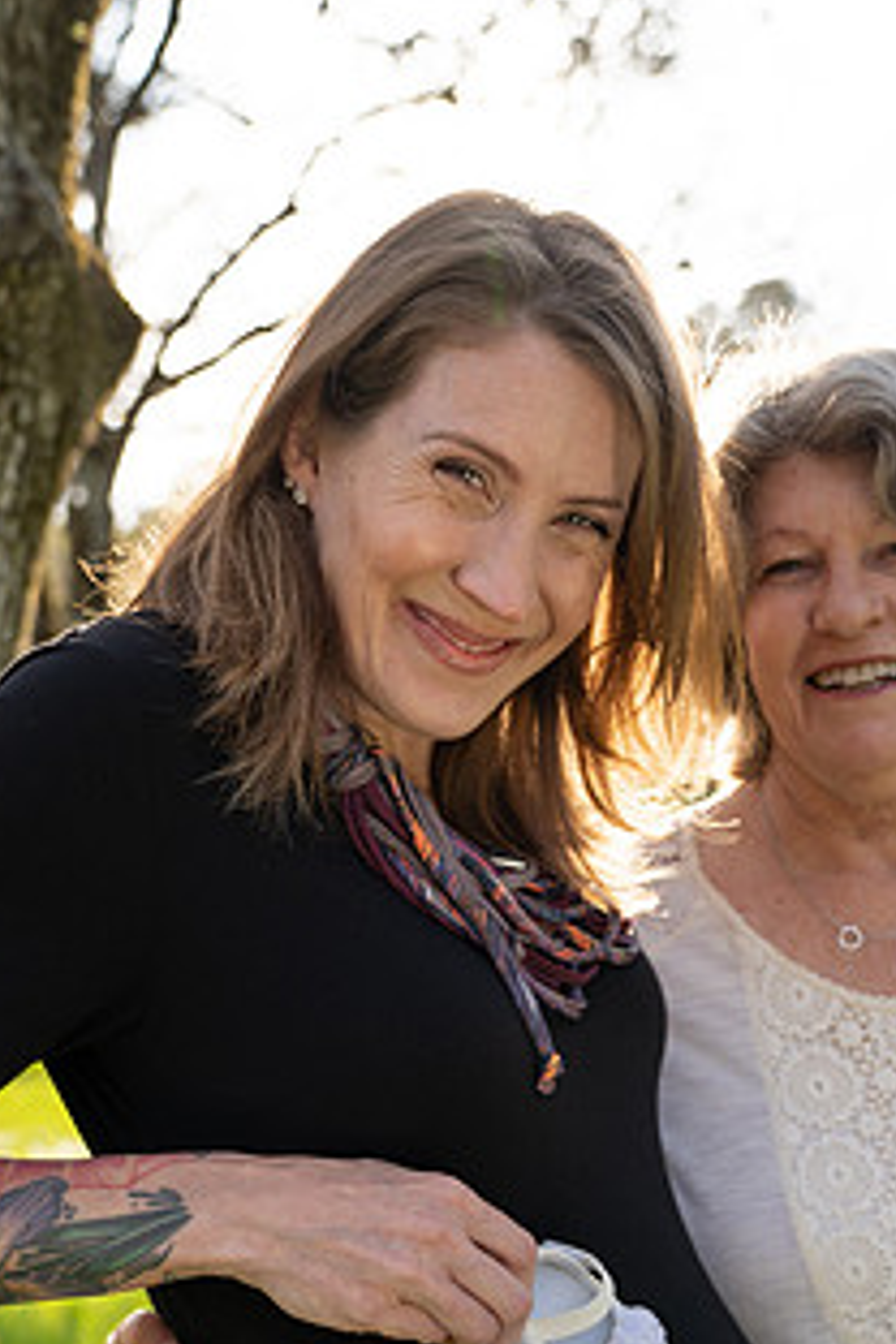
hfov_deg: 27.5
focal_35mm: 49
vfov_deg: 39.6
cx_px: 547
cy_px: 943
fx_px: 1829
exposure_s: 1/250
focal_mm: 34
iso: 125
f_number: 4
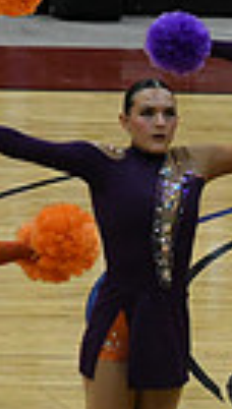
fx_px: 5162
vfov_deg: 4.5
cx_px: -534
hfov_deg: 2.5
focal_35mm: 475
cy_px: 63
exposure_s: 1/500
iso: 4000
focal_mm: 70
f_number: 4
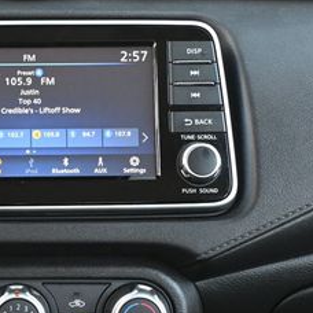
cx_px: 10
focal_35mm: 132
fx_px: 1352
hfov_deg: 13.1
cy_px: 180
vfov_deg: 13.2
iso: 2000
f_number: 5.3
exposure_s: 1/125
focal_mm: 37
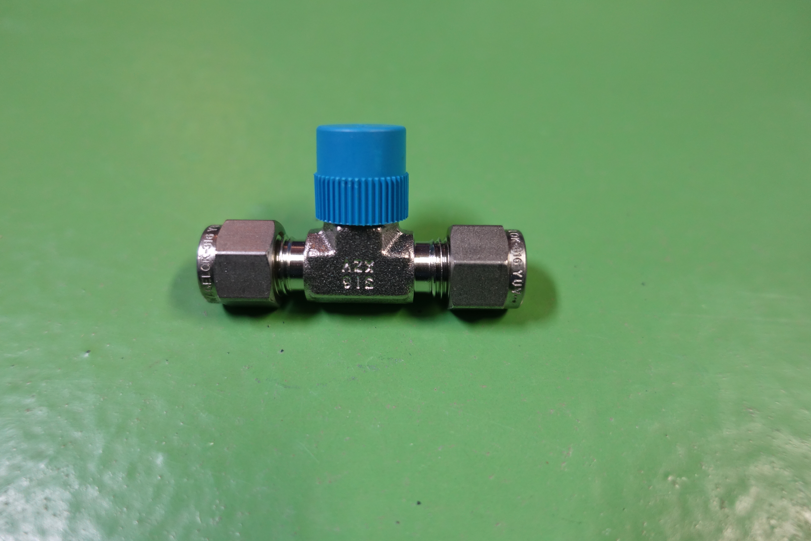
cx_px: 393
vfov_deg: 51.3
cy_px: 265
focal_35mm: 25
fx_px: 563
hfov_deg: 71.5
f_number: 1.8
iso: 320
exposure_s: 1/30
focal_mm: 8.8
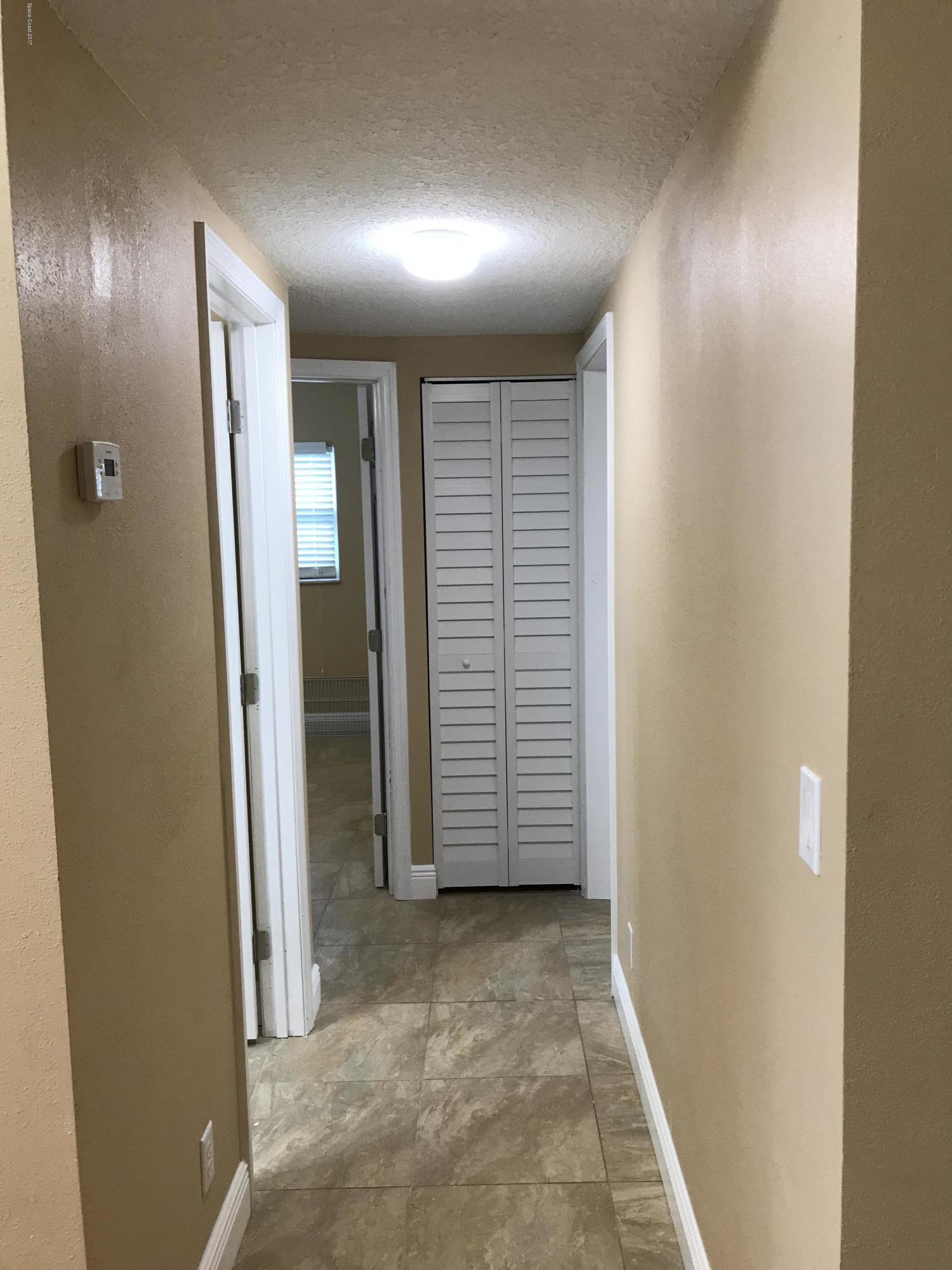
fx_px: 1027
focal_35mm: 28
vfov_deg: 63.4
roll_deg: +0.3
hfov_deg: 49.7
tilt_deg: -6.0
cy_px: 635
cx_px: 476
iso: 32
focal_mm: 3.99
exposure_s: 1/24
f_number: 1.8
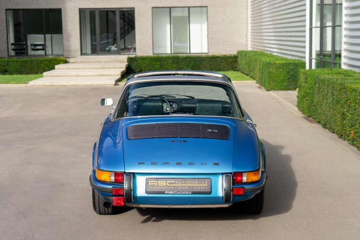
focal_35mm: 61
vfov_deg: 22.3
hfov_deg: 32.9
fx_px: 610
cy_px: 120
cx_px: 180
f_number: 5.6
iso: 50
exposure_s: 1/80
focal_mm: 61
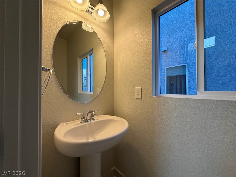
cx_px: 118
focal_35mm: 14
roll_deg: +0.8
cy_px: 88
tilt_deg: +0.5
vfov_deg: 85.7
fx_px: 95
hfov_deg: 102.1
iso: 200
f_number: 2.2
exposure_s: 1/120
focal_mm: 2.22
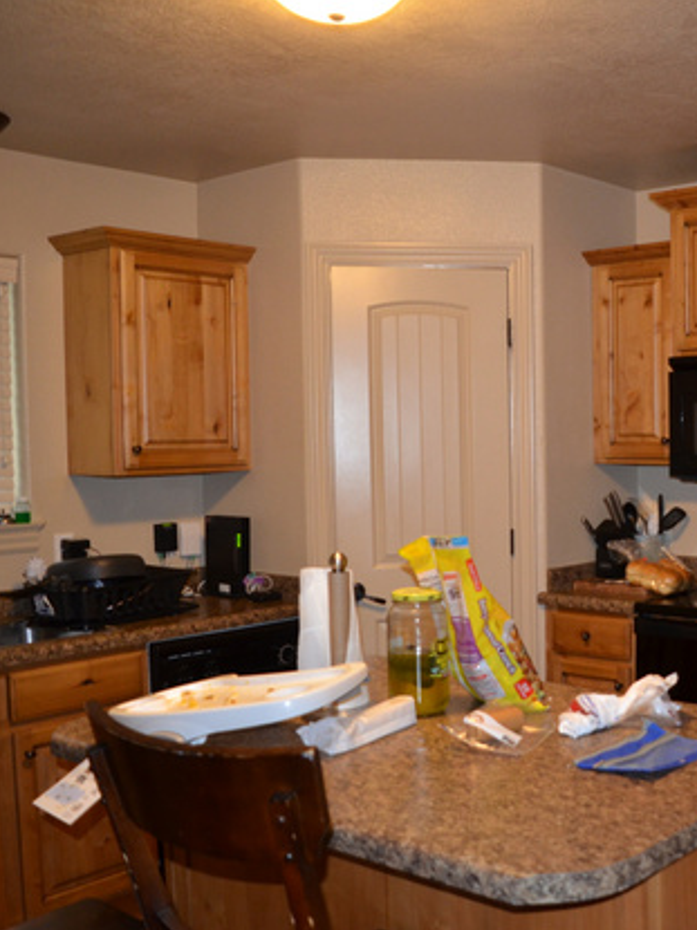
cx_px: 641
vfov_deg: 46.8
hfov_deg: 33.8
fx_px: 1074
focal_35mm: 40
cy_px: 473
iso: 800
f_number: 3.5
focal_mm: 18
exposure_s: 1/60
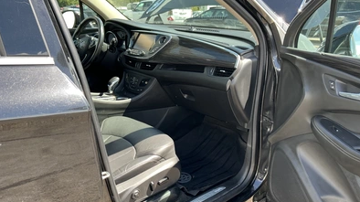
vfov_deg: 37.7
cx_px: 182
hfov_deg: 62.7
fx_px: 296
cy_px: 112
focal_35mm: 31
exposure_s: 1/122
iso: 20
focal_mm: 3
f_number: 1.8
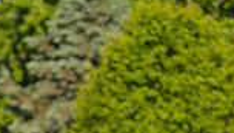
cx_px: 105
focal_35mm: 798
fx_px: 4958
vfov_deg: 1.5
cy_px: 295
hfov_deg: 2.7
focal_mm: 200
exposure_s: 1/2000
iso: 400
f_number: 5.6
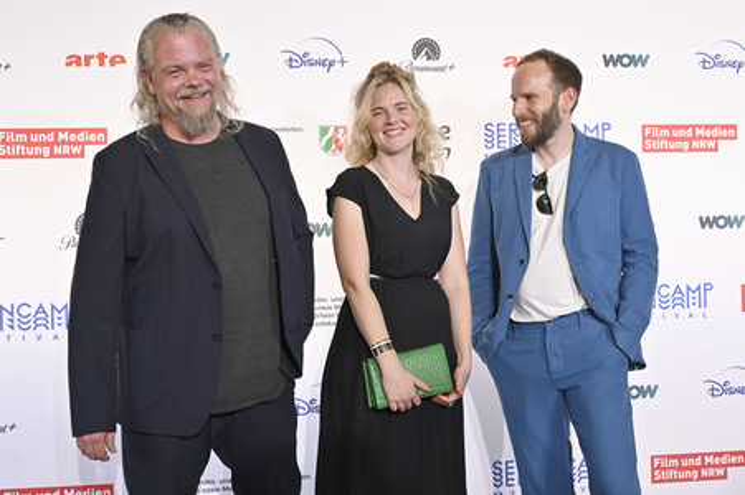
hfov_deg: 45.5
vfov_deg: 31.1
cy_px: 248
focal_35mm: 43
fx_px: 889
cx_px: 372
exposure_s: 1/250
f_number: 4
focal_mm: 43
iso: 800
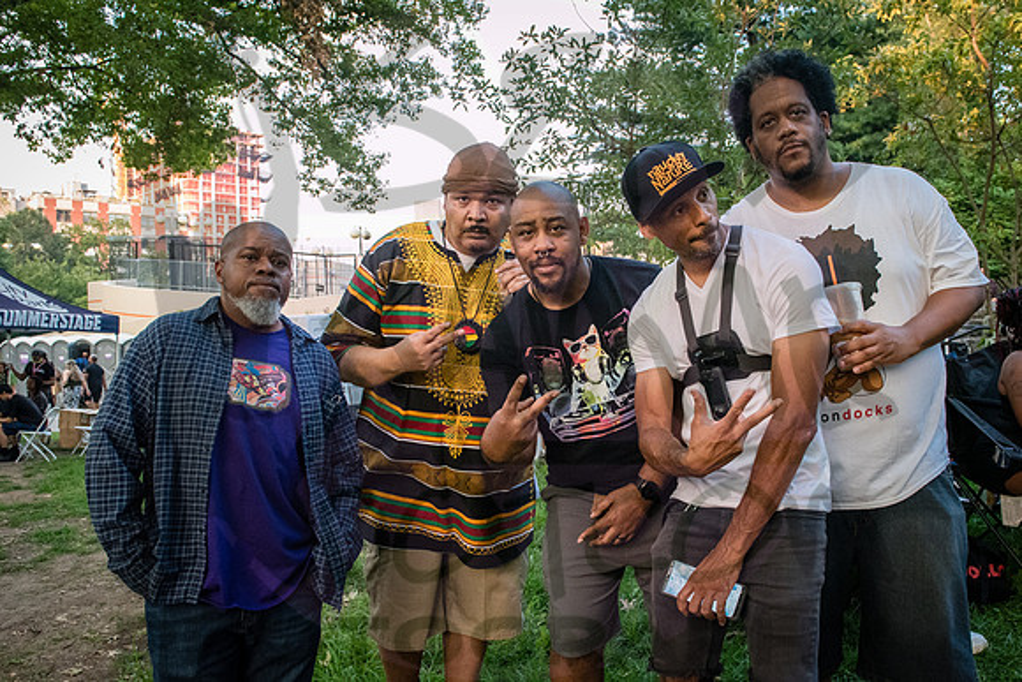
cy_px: 365
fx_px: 814
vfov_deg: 45.4
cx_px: 570
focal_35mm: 29
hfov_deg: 64.1
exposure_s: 1/320
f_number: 5.6
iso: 6400
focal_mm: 24
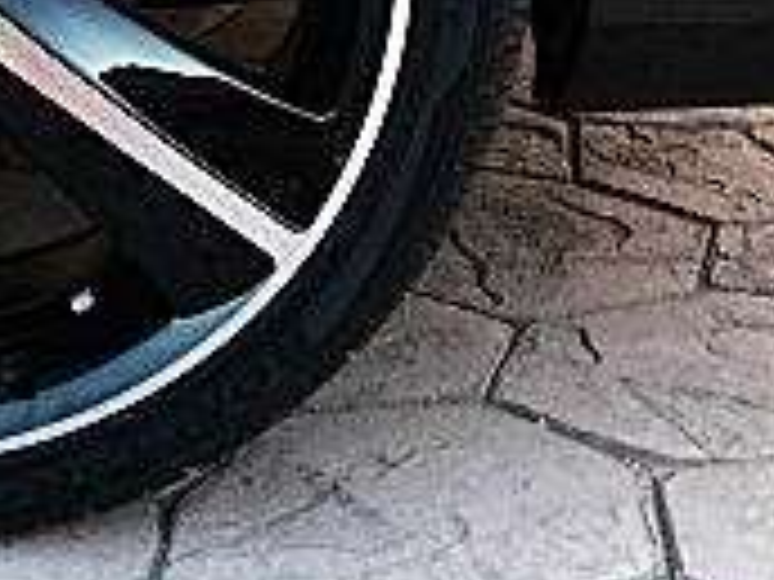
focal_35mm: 134
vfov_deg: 10.7
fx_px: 2996
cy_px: -297
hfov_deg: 14.4
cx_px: -40
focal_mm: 6.3
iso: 400
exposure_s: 1/125
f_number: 2.8
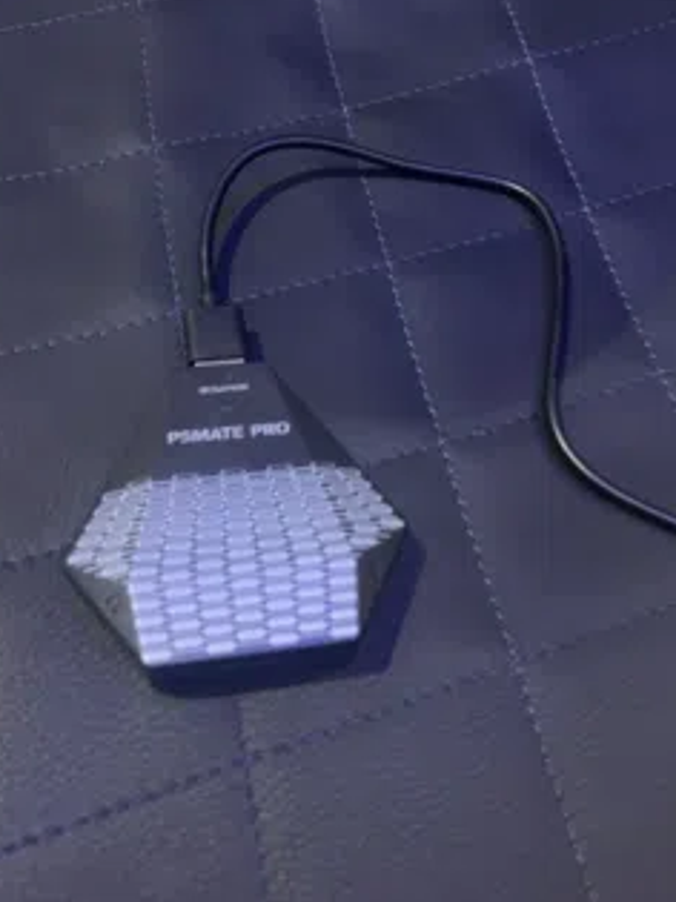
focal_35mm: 33
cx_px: 341
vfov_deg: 55.4
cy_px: 458
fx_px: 860
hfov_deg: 42.9
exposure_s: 1/33
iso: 500
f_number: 1.5
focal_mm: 5.7
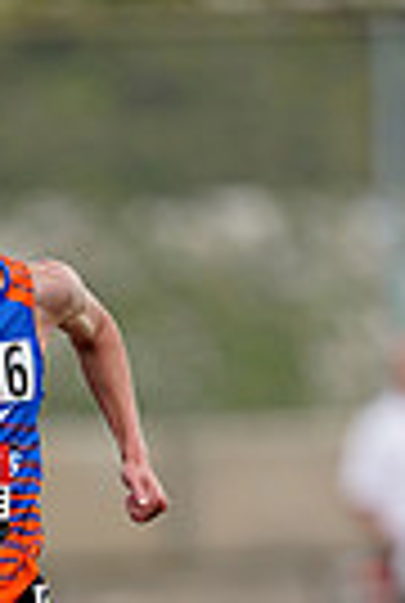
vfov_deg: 1.0
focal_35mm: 2008
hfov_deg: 0.7
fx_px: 33709
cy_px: 752
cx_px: -58
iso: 320
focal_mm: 600
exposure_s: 1/640
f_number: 4
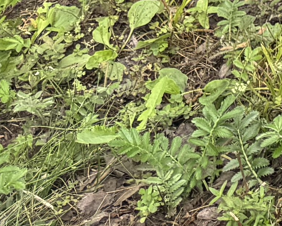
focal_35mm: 174
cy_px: -473
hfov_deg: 8.4
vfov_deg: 7.7
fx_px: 1452
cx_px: 974
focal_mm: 6.76
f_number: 1.78
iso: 80
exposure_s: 1/436
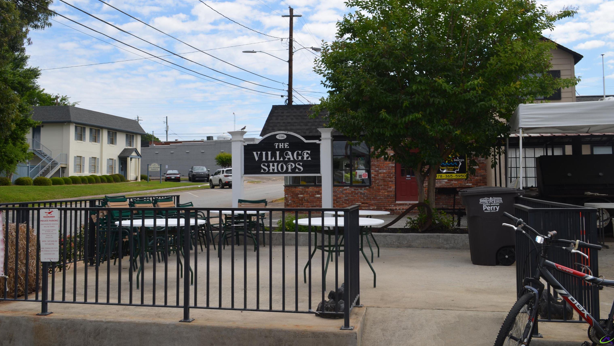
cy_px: 147
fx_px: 570
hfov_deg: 56.6
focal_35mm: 35
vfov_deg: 33.7
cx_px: 308
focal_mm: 22
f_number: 10
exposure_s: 1/200
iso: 100
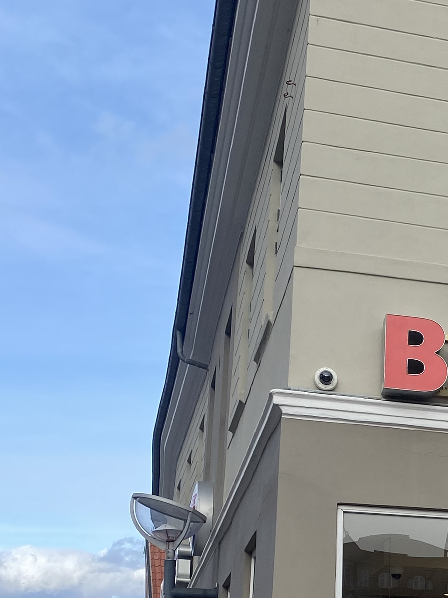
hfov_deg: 18.2
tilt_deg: +5.8
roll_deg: -1.3
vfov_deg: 24.6
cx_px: 597
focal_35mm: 75
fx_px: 1295
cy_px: 622
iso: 32
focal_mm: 4.25
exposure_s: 1/1147
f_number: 1.8
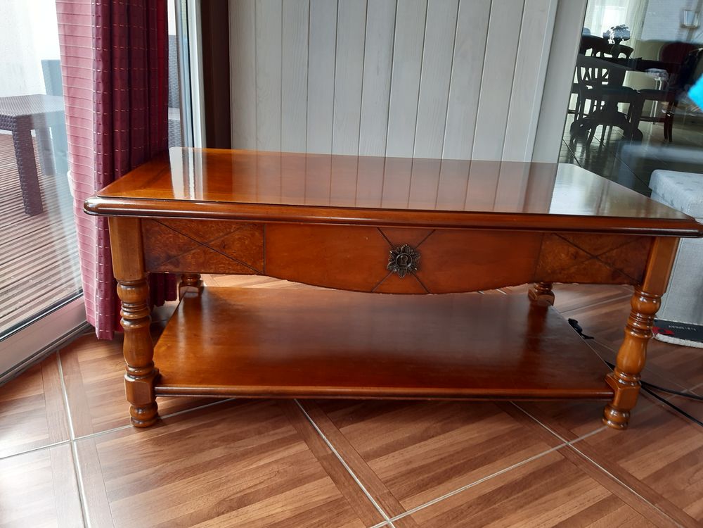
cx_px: 352
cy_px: 264
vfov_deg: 53.1
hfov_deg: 67.3
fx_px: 528
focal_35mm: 26
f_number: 1.7
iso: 40
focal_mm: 3.92
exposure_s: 1/50
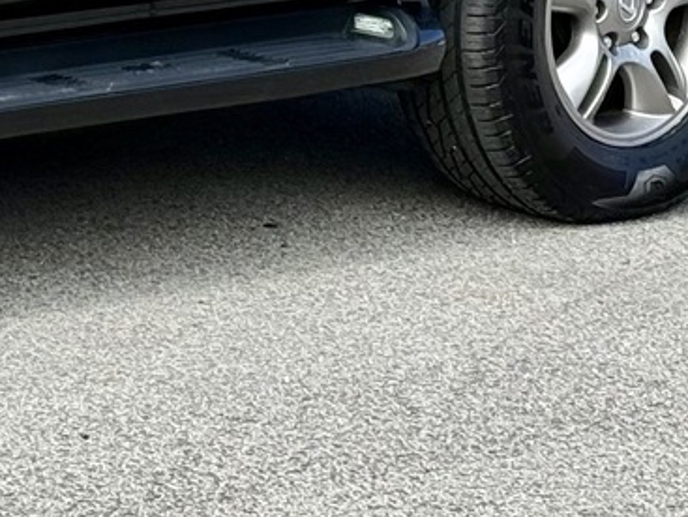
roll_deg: -0.5
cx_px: -450
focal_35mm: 209
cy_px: -465
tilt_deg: -1.2
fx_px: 4158
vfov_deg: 6.9
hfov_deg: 9.1
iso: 100
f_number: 1.78
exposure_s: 1/2976
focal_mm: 6.76
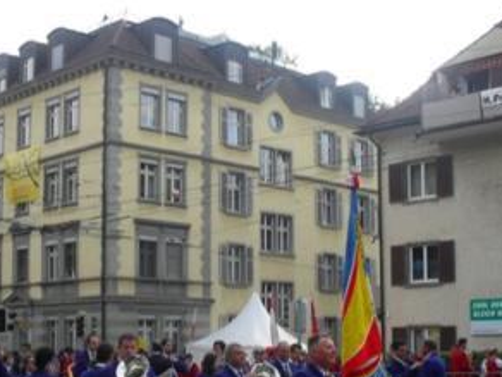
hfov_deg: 32.2
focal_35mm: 60
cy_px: 281
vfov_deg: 24.2
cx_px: 254
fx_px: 870
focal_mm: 6.3
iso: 100
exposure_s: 1/180
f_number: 3.2
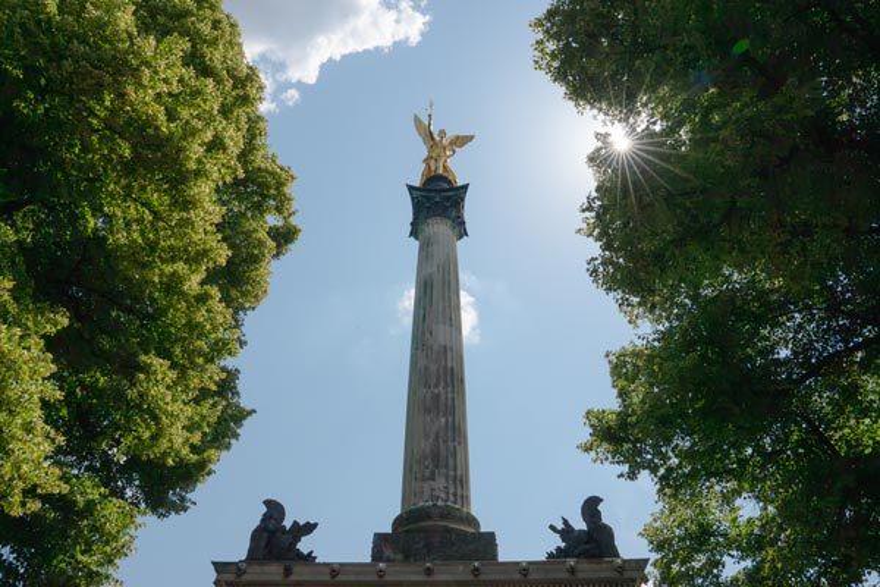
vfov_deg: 53.1
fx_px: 587
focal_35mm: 24
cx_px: 440
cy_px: 294
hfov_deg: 73.7
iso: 320
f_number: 22
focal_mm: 24
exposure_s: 1/1250
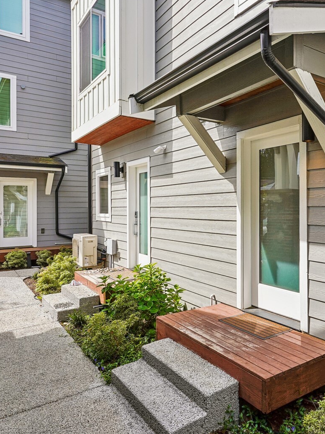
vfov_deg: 65.3
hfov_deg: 49.7
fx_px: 338
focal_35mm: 27
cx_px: 235
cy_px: 209
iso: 100
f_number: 8
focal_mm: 17
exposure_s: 1/125
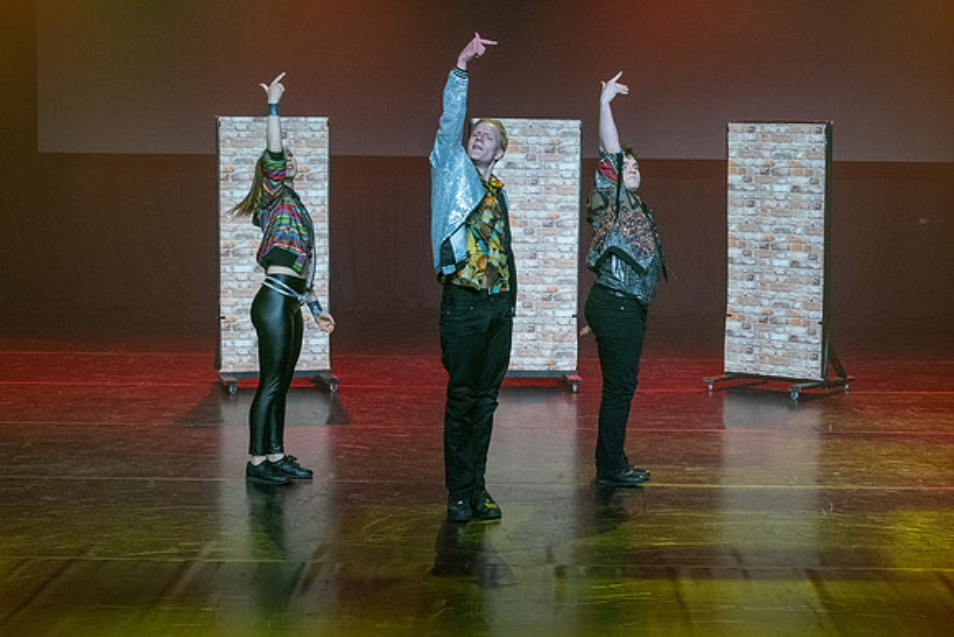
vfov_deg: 18.6
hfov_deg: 27.5
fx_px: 1948
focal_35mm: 74
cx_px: 477
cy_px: 318
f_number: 4
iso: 1800
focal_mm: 49
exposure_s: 1/100
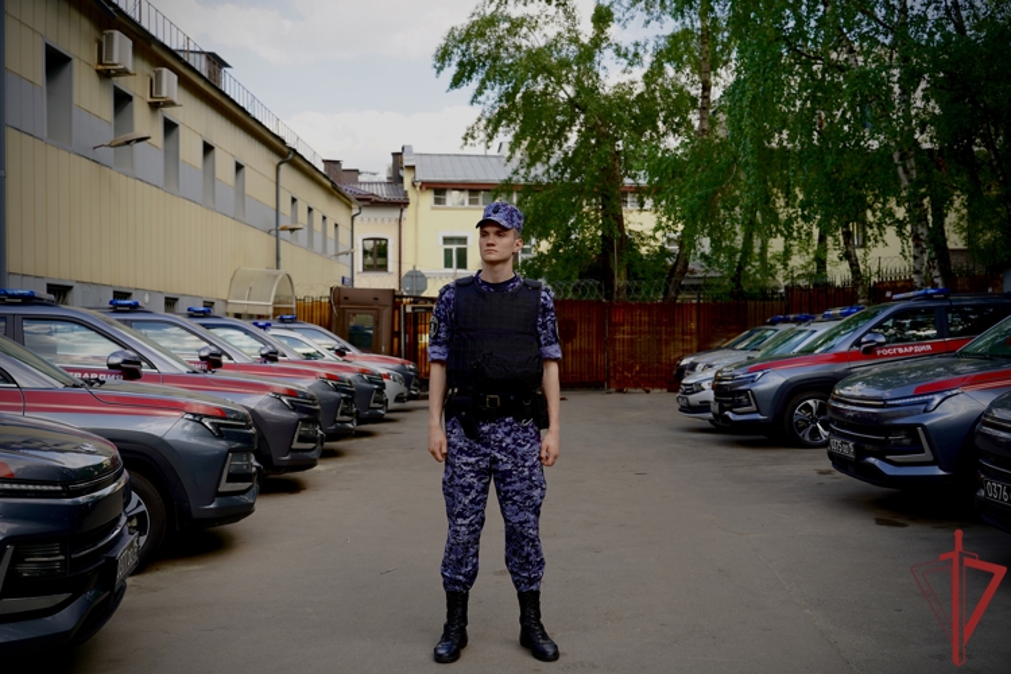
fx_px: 1011
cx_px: 506
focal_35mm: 36
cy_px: 337
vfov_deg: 36.9
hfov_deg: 53.1
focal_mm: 36
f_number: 4
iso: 100
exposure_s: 1/200
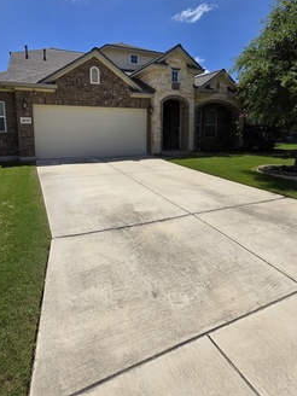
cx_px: 128
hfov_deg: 68.4
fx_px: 217
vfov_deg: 83.5
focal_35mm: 19
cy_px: 156
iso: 25
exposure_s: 1/2500
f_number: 2.2
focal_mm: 1.7
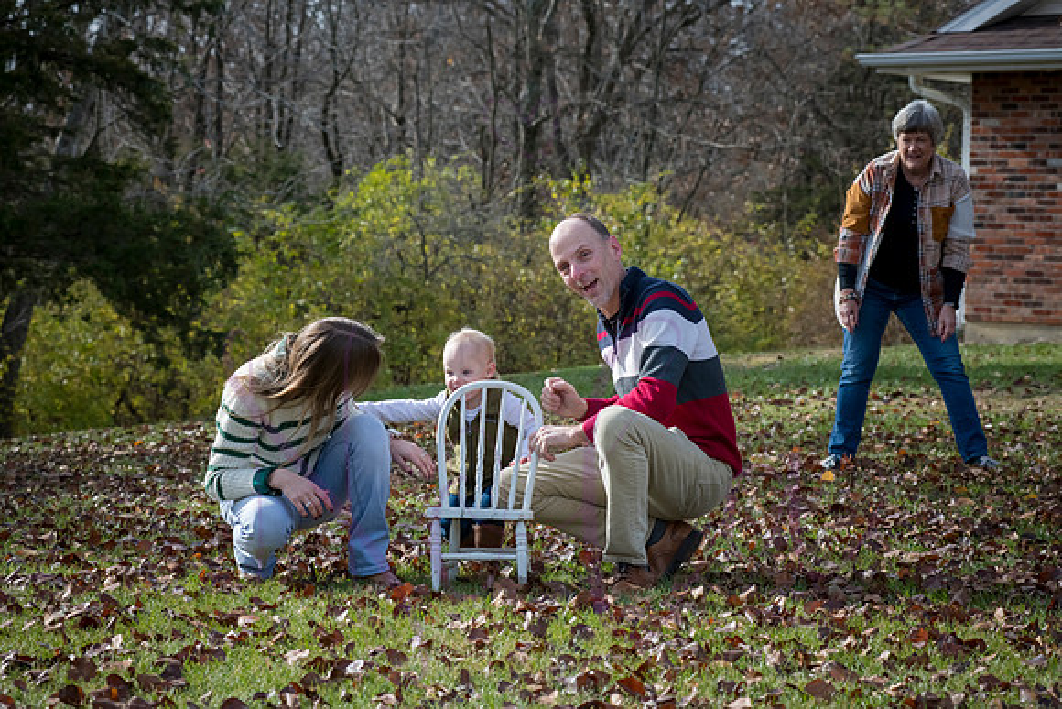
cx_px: 531
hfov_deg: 20.4
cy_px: 354
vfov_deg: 13.7
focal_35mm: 100
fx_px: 2951
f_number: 8
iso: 400
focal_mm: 100
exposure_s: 1/500
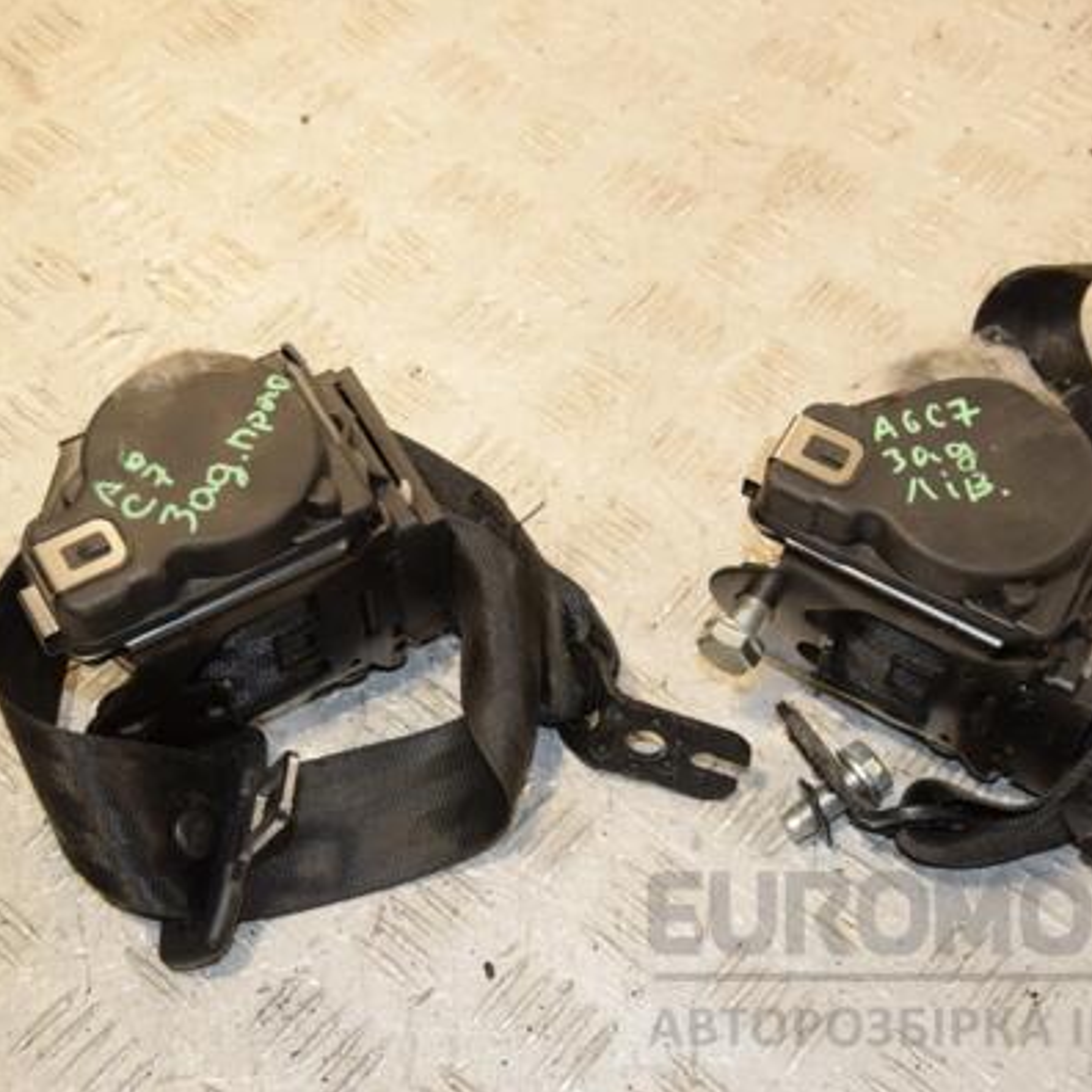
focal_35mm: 58
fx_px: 2070
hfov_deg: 29.5
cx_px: 596
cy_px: 546
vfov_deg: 29.6
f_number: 6.3
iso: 800
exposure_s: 1/200
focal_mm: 30
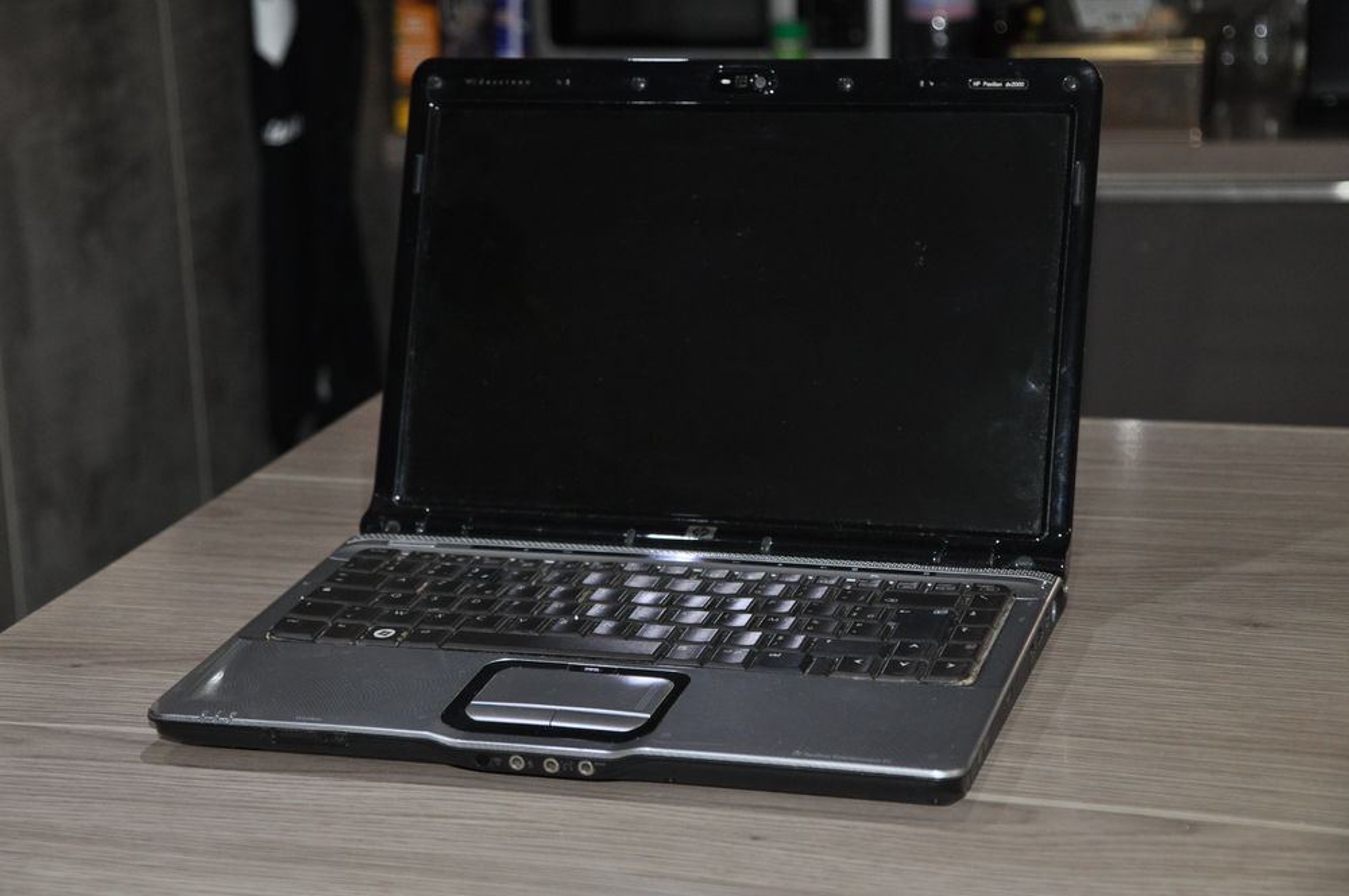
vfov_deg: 17.4
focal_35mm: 78
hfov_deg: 26.0
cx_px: 674
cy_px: 448
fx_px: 2919
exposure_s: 1/60
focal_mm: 52
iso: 800
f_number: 5
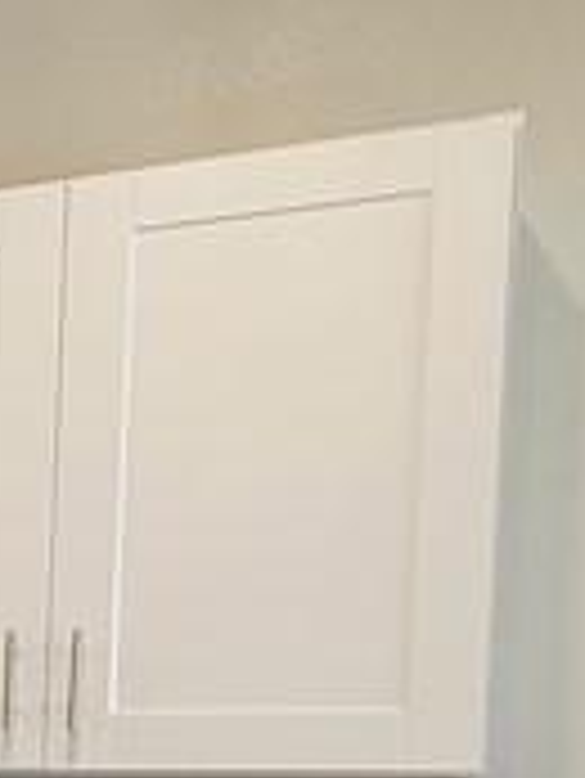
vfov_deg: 23.7
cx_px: -972
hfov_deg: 12.7
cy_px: 859
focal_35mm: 77
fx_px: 1733
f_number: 2.2
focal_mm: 2.2
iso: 320
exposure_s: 1/60.2
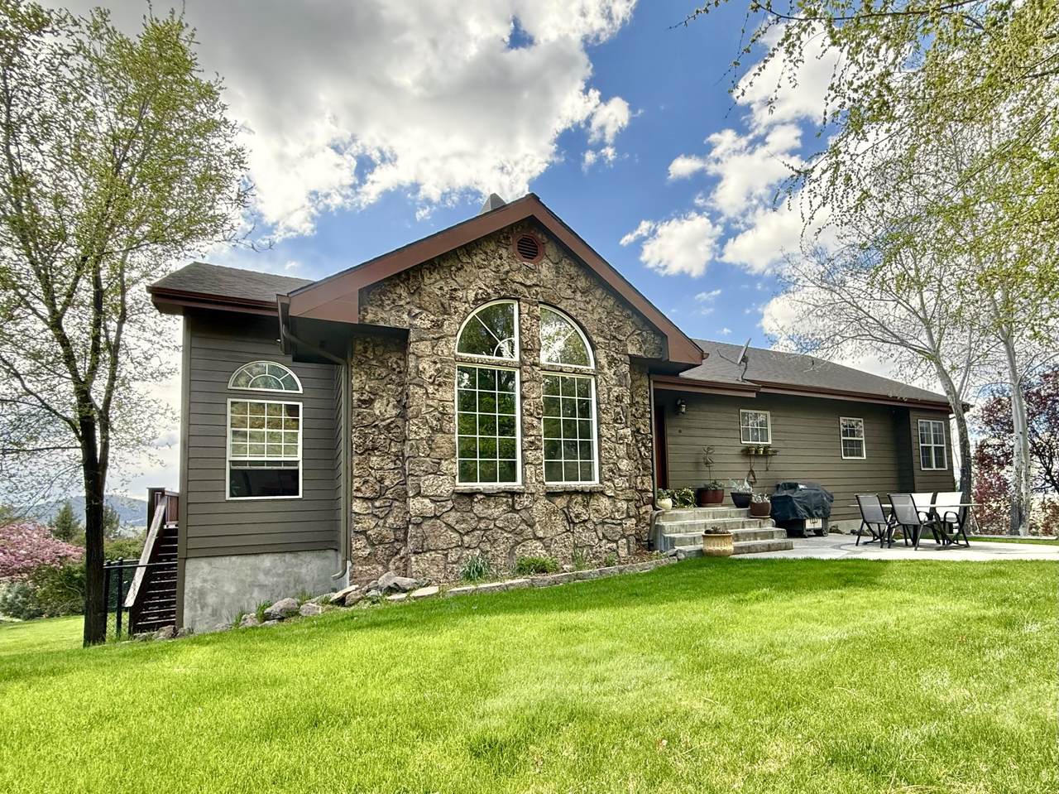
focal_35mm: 14
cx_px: 530
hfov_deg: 102.1
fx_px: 428
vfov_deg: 85.6
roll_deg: -1.1
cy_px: 397
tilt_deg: +4.9
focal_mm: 2.22
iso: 64
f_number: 2.2
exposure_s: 1/427
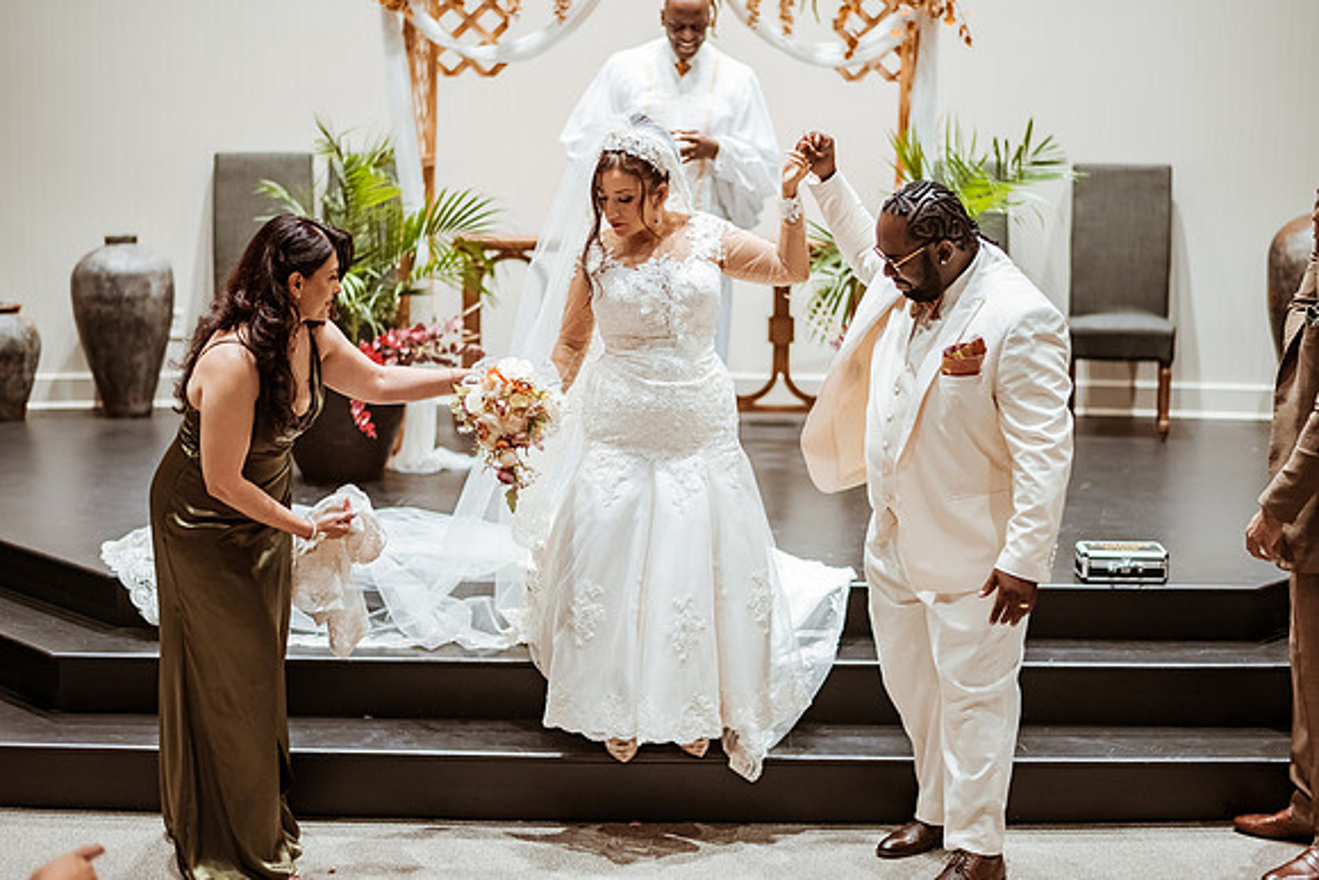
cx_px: 660
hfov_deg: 34.5
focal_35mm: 58
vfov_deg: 23.4
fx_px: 2125
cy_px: 440
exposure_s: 1/400
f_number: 1.4
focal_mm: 58
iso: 800
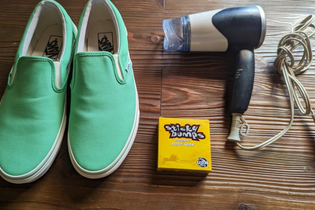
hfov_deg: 65.3
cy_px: 99
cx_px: 139
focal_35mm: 28
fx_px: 245
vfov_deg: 46.4
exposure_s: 1/175
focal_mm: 6.81
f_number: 1.85
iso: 265
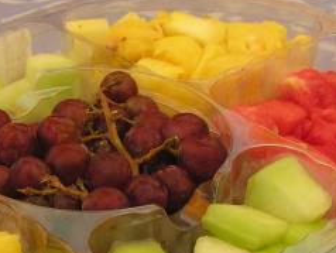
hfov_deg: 20.8
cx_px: 106
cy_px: 240
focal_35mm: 94
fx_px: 913
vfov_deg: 15.5
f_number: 4.5
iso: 50
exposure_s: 1/131
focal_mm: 8.9
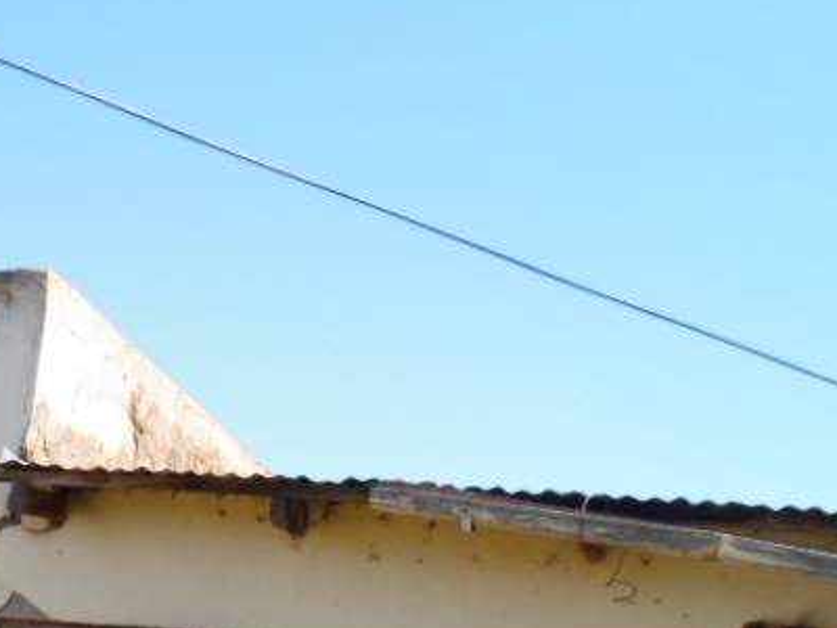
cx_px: 138
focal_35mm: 64
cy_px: 691
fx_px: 1547
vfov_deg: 21.7
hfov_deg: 29.4
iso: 80
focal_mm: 4.5
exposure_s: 1/750
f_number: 2.5
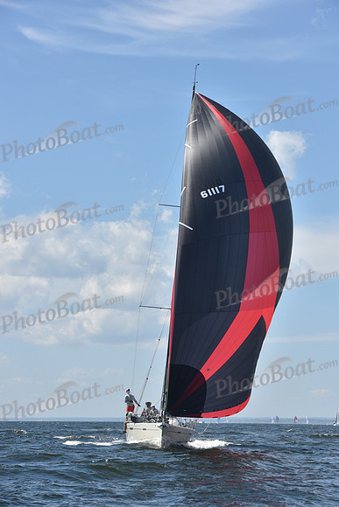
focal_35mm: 112
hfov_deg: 12.2
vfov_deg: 18.3
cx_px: 170
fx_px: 1581
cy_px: 254
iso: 320
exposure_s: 1/1250
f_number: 9
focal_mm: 112
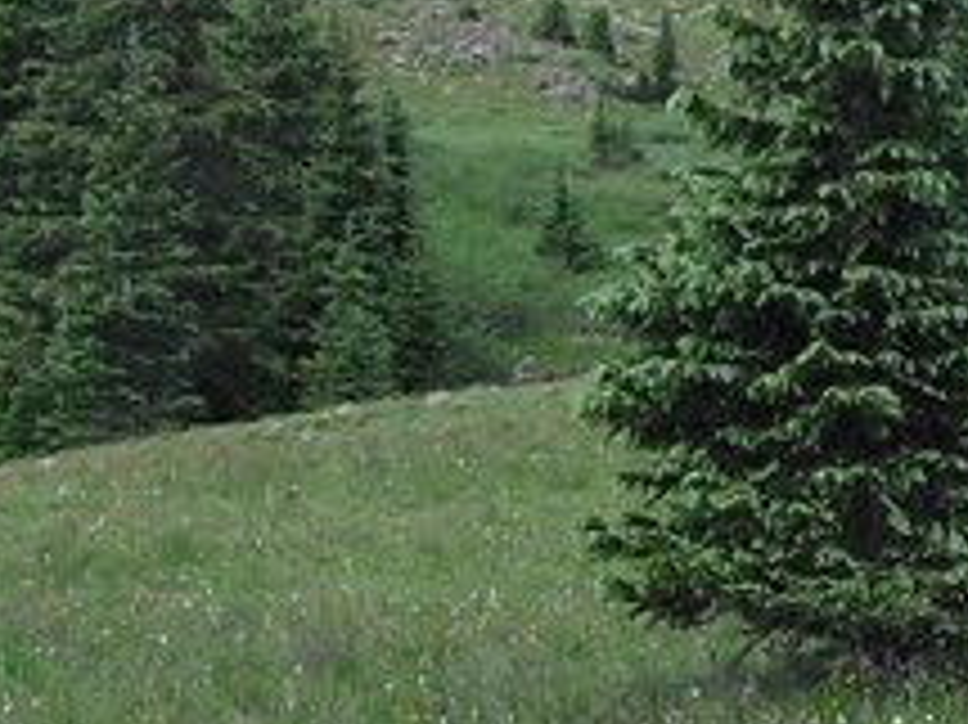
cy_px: 22
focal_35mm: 201
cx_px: 991
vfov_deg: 7.4
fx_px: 5618
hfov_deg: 9.8
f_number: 3.1
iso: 100
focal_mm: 6.3
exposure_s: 1/400
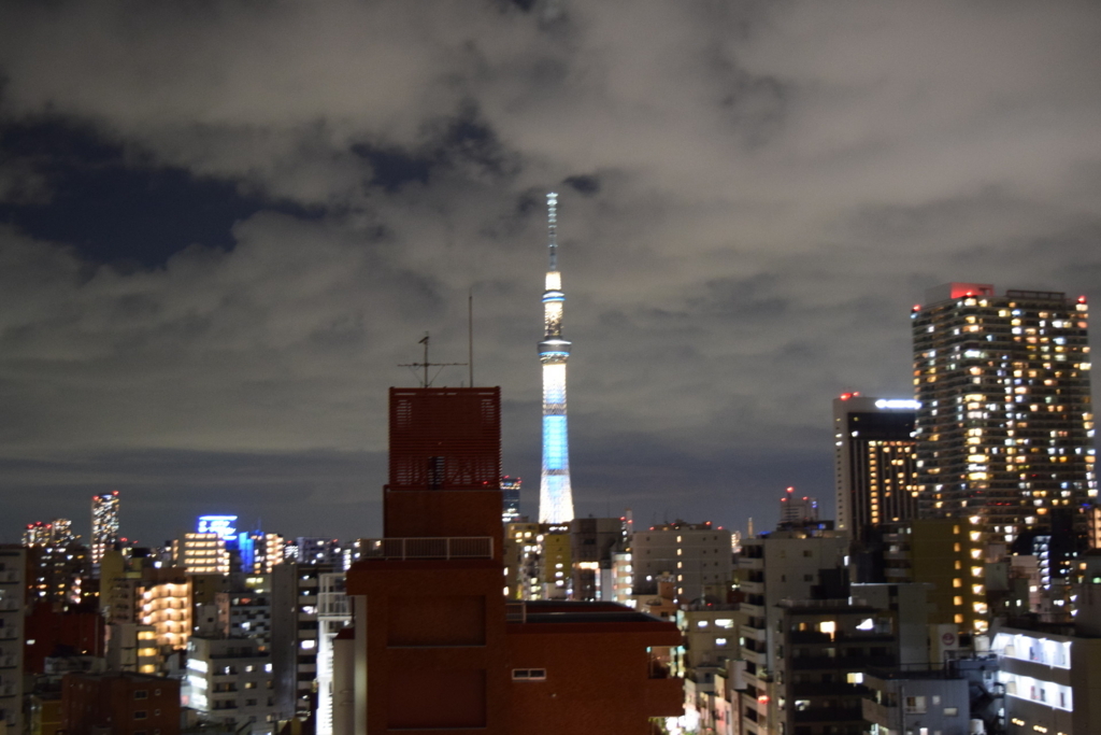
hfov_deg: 38.9
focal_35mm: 51
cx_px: 550
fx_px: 1560
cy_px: 368
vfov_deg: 26.5
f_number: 4.5
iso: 1600
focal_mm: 34
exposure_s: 1/2
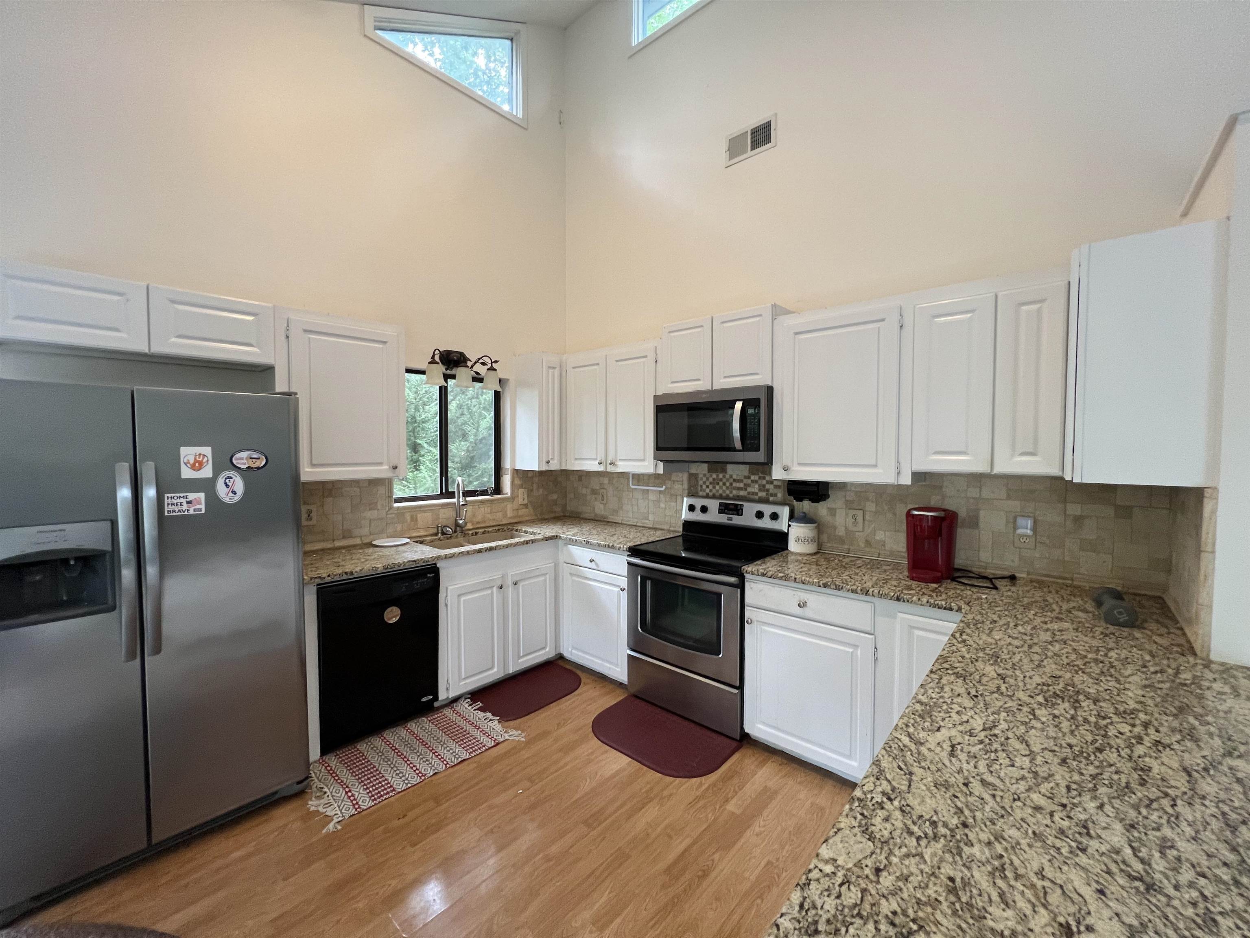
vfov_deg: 89.9
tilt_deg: -2.9
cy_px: 469
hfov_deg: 106.2
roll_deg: -0.1
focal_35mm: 13
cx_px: 625
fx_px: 469
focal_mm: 1.57
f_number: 1.8
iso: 200
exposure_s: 1/60
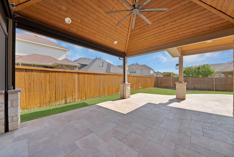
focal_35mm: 12
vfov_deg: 90.1
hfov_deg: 112.6
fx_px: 78
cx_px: 117
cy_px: 78
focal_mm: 12
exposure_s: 1/125
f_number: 9
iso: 640
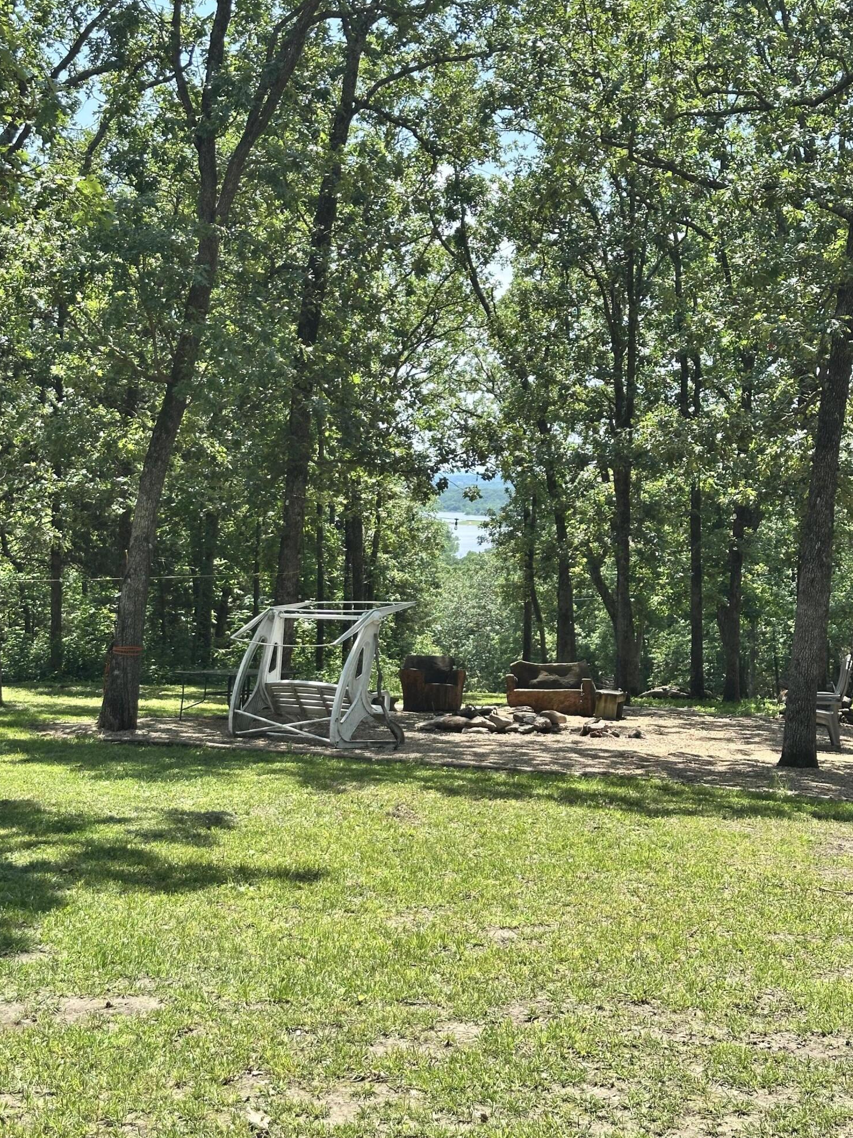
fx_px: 1610
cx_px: 424
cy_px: 560
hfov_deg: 29.7
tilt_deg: -1.1
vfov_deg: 38.9
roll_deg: -1.3
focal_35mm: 49
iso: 64
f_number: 1.78
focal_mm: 6.86
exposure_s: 1/1376
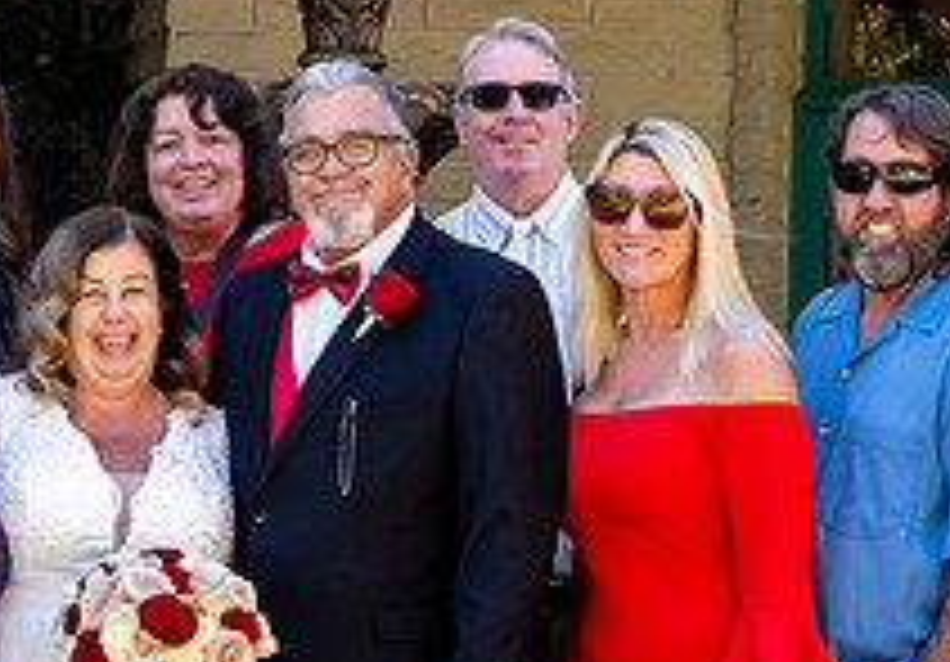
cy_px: 687
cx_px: -45
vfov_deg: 7.0
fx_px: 5378
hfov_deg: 10.0
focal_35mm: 201
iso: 400
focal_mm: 70
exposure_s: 1/250
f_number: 7.1
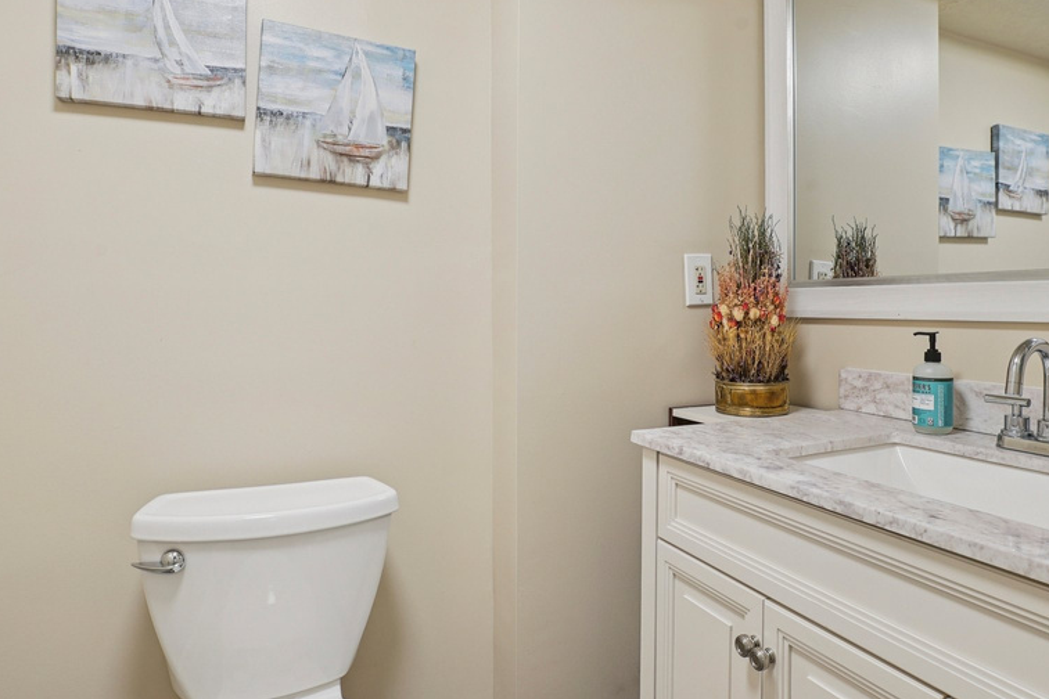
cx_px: 557
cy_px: 298
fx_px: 670
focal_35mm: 23
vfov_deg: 54.9
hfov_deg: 76.0
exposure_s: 1/13
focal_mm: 17
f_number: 8
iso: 400
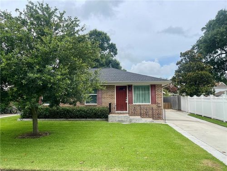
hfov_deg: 69.4
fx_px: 164
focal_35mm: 25
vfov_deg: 54.9
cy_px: 86
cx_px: 114
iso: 32
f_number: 1.6
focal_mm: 5.1
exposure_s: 1/4348
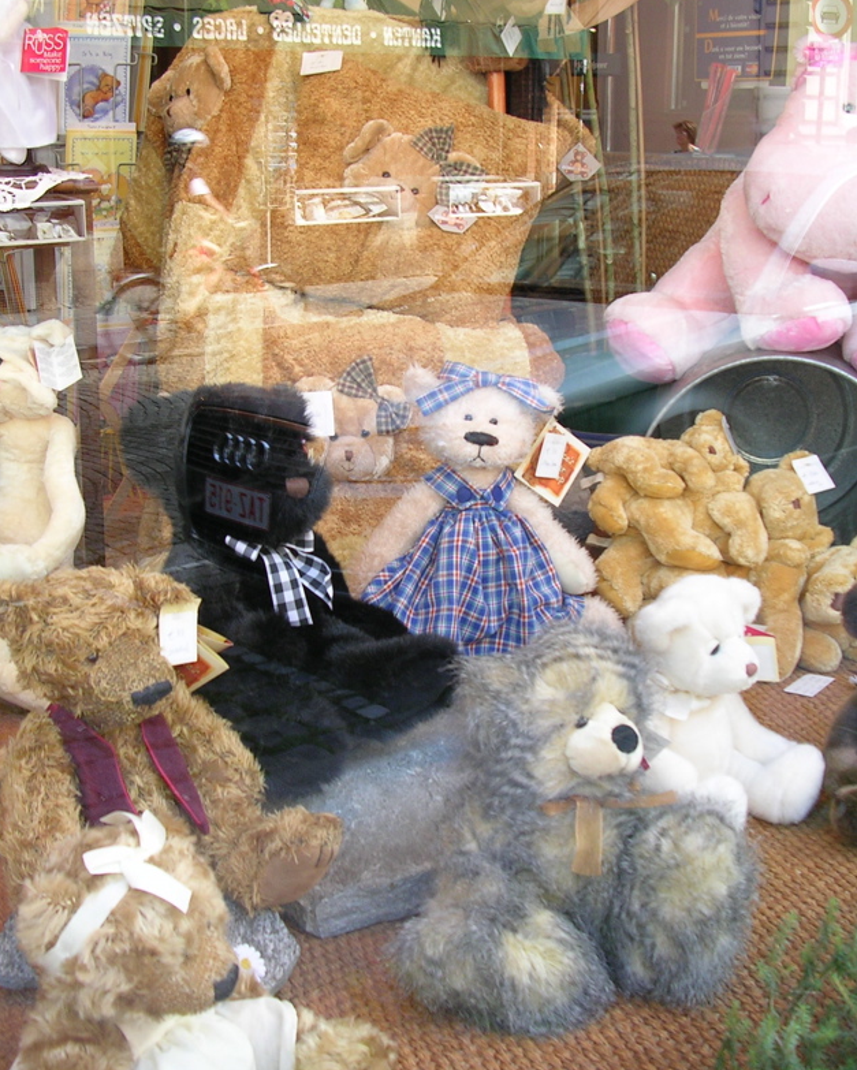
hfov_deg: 33.5
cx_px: 428
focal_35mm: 45
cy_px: 510
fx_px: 1426
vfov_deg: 41.1
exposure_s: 1/51.1
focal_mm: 6.6
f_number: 3
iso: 50
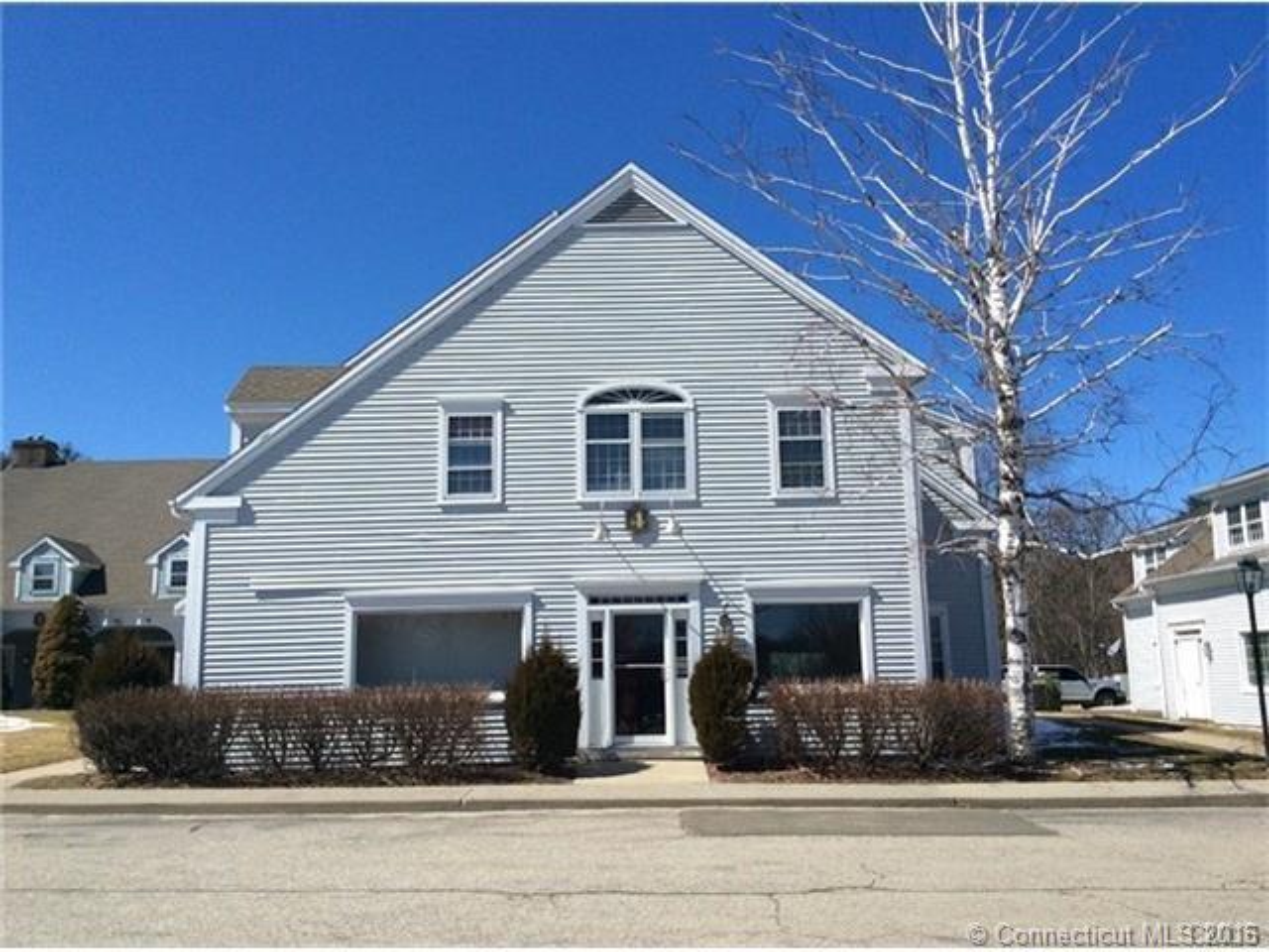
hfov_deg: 56.8
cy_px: 476
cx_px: 634
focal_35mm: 32
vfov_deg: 44.2
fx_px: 1173
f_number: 2.4
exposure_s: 1/1972
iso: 32
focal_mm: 3.3
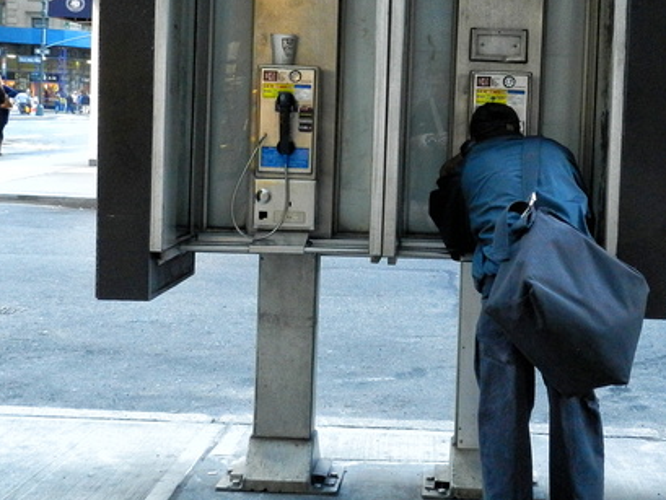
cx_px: 422
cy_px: 187
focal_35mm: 62
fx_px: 1193
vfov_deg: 23.6
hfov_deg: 31.0
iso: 640
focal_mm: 5.6
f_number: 3.7
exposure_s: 1/40
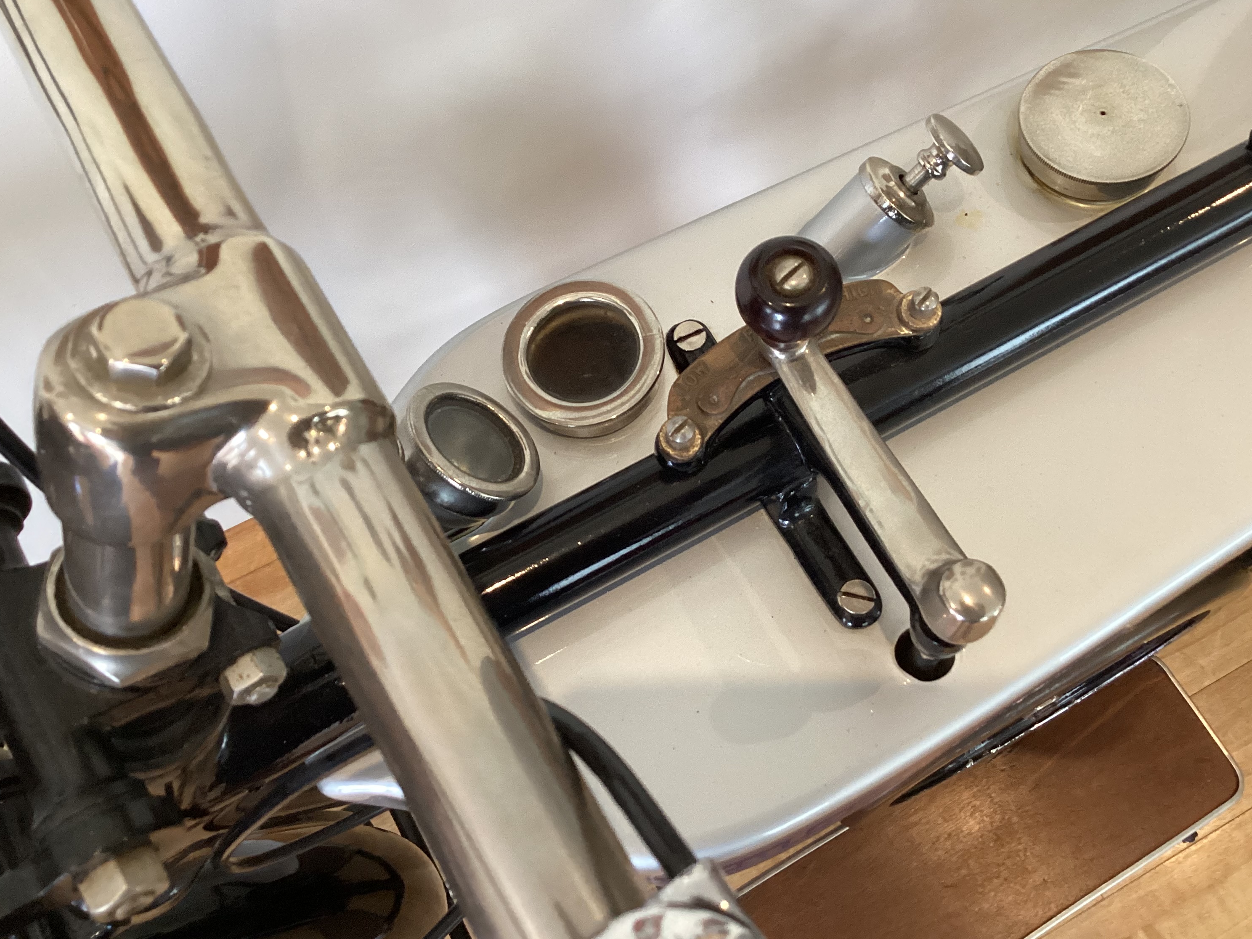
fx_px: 1230
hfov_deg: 54.0
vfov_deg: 41.8
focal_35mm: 34
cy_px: 464
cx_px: 620
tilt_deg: -67.8
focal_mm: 3.3
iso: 250
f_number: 2.4
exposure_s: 1/60
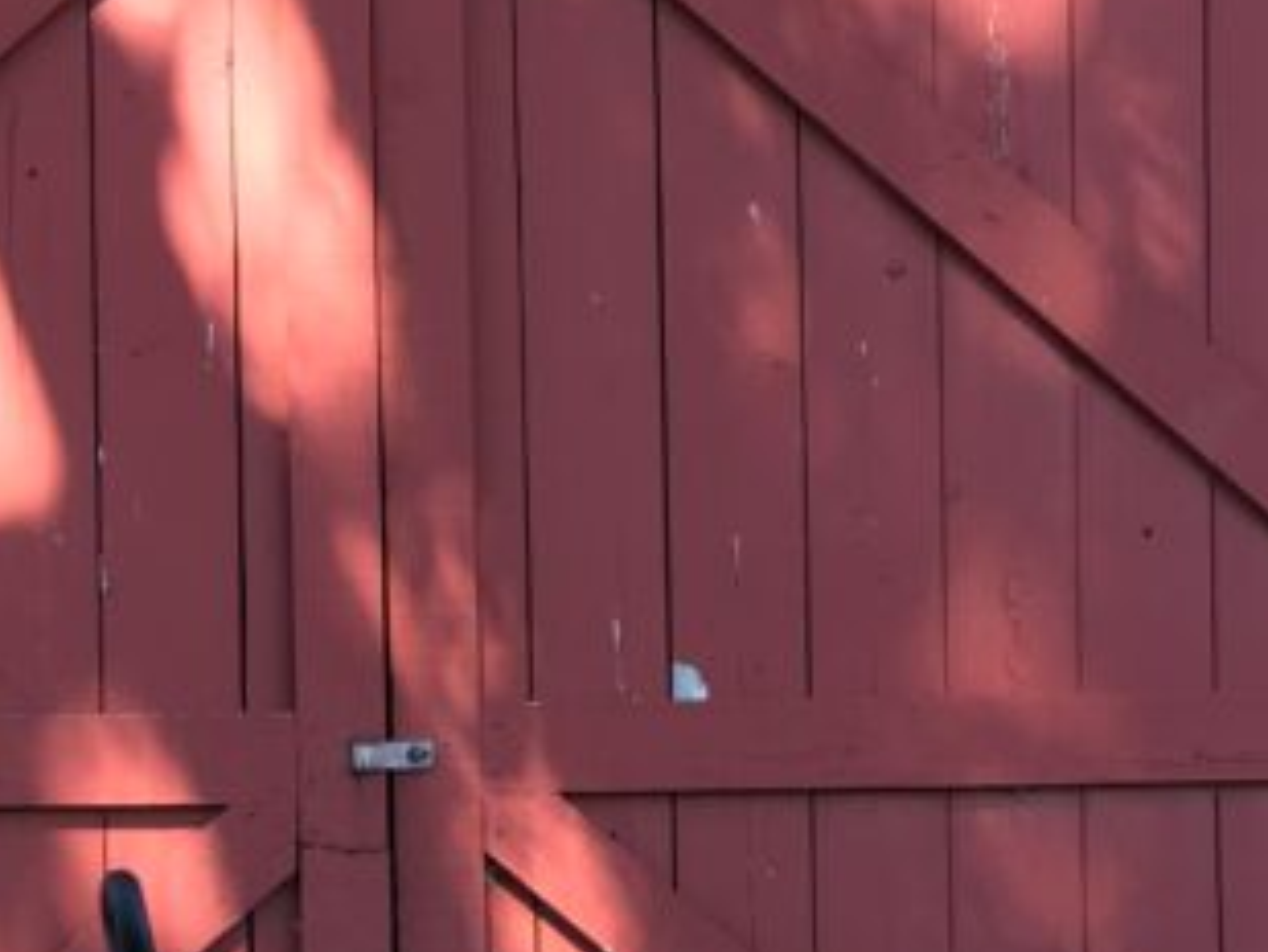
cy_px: 1145
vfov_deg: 14.9
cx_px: 517
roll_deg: +0.5
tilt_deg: -0.5
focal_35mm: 96
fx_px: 3518
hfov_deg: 20.4
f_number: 2.2
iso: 25
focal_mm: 4.15
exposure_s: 1/120
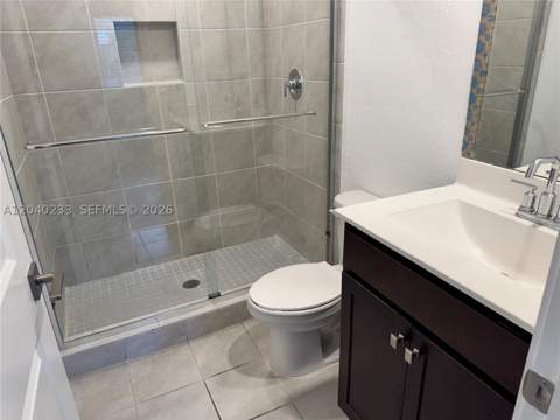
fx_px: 388
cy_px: 210
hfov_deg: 71.6
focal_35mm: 24
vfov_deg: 56.8
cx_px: 280
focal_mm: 6.76
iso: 160
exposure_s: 1/120
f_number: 1.78
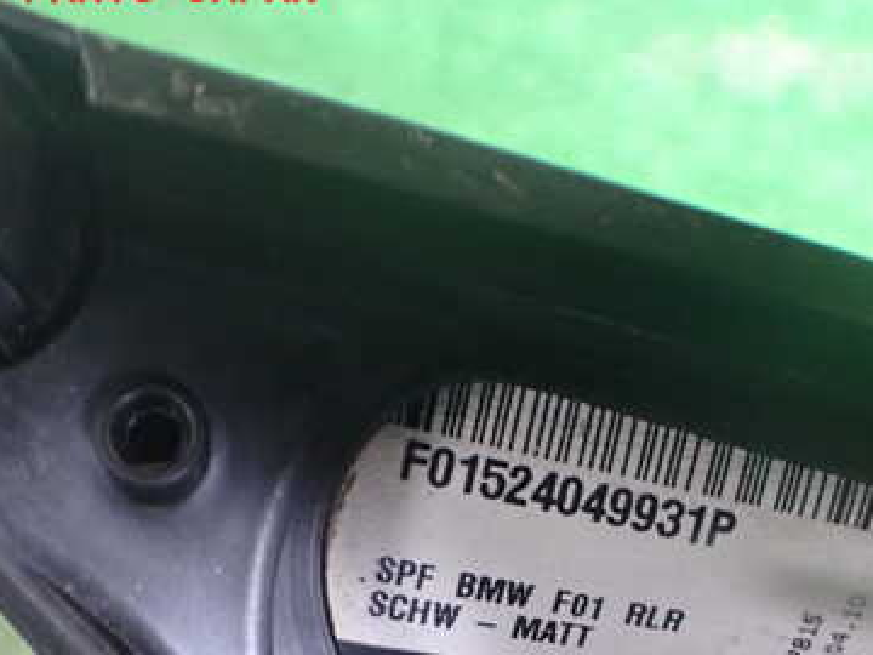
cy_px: 502
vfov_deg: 28.6
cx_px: 604
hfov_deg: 37.6
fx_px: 1261
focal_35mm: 50
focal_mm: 5.4
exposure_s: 1/30
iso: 1250
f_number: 2.3
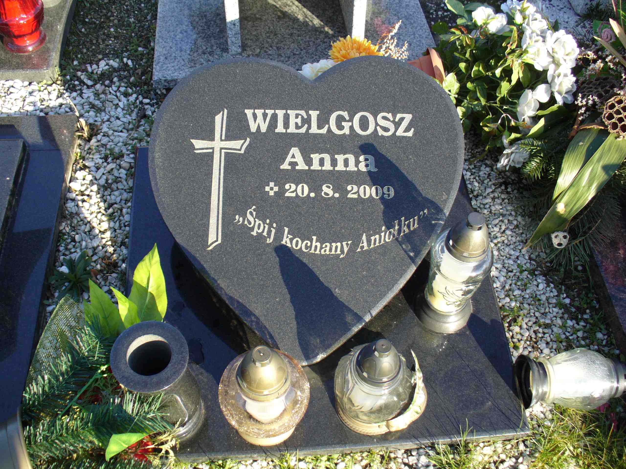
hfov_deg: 50.1
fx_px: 669
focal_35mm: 37
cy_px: 234
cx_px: 313
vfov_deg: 38.7
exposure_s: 1/250
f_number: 2.8
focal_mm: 6.1
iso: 80
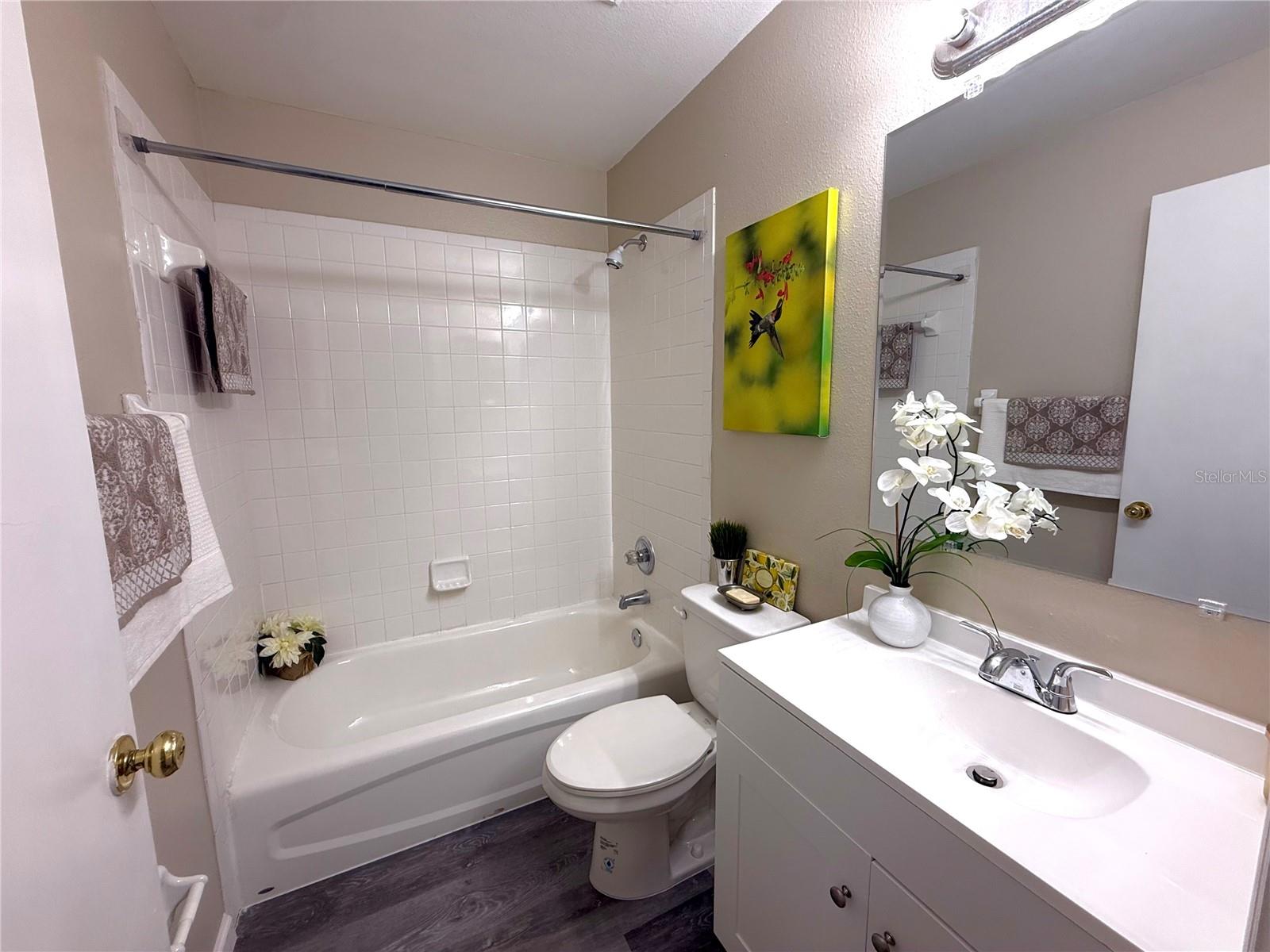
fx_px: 514
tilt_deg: -7.4
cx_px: 635
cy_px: 476
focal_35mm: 14
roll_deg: +0.4
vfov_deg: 85.7
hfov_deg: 102.1
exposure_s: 1/120
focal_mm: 2.22
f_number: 2.2
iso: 125
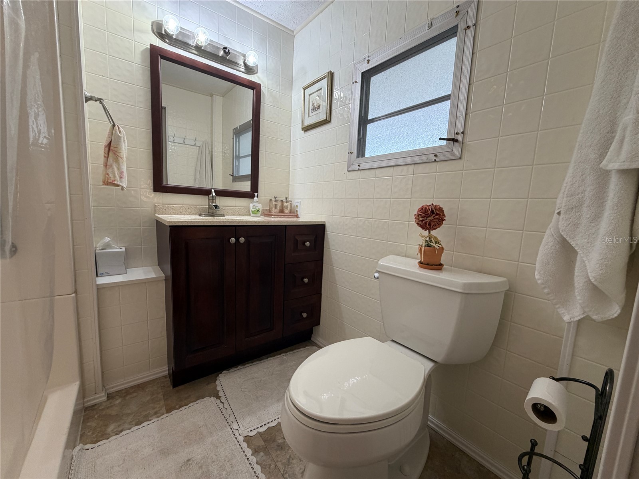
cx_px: 320
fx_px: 258
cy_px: 240
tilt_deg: -6.5
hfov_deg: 102.1
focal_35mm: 14
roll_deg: -2.4
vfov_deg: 85.7
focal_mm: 2.22
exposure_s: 1/120
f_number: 2.2
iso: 200
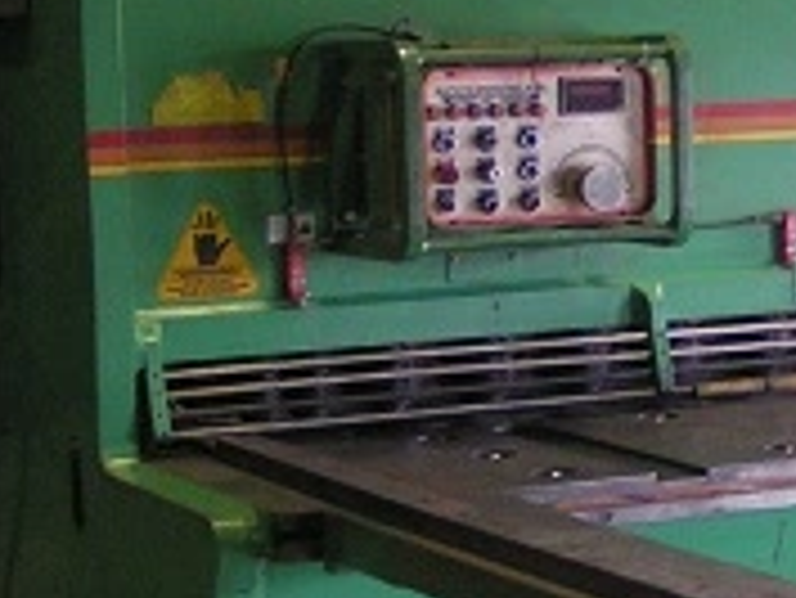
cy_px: 220
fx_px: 2968
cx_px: 756
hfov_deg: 15.1
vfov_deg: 11.5
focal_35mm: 129
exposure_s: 1/40
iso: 160
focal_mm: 5.8
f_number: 2.8
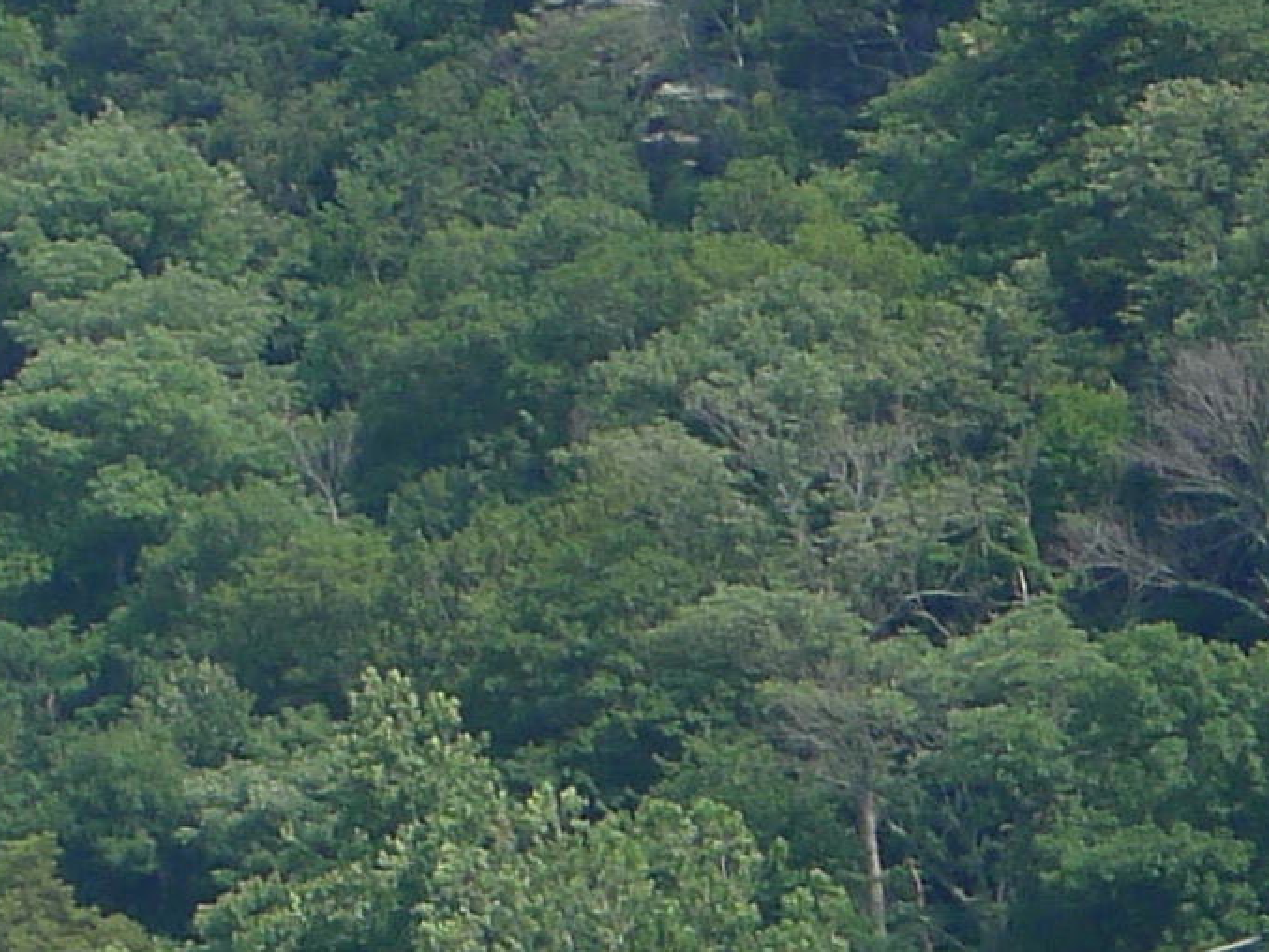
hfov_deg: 3.8
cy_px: 1981
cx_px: -354
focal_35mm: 515
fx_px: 18883
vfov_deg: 2.9
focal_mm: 19.2
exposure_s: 1/400
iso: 80
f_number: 4
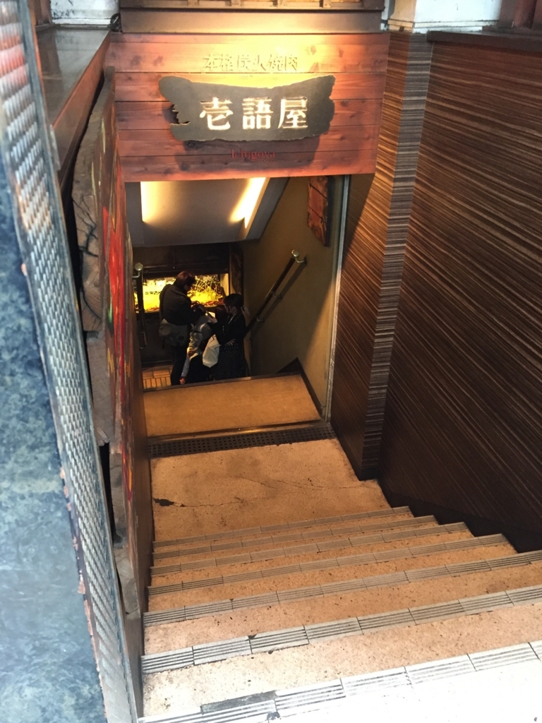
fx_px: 605
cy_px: 362
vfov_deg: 61.7
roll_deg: +0.8
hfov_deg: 48.2
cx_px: 271
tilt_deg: -29.2
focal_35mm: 29
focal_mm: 4.15
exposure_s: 1/15
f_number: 2.2
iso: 250
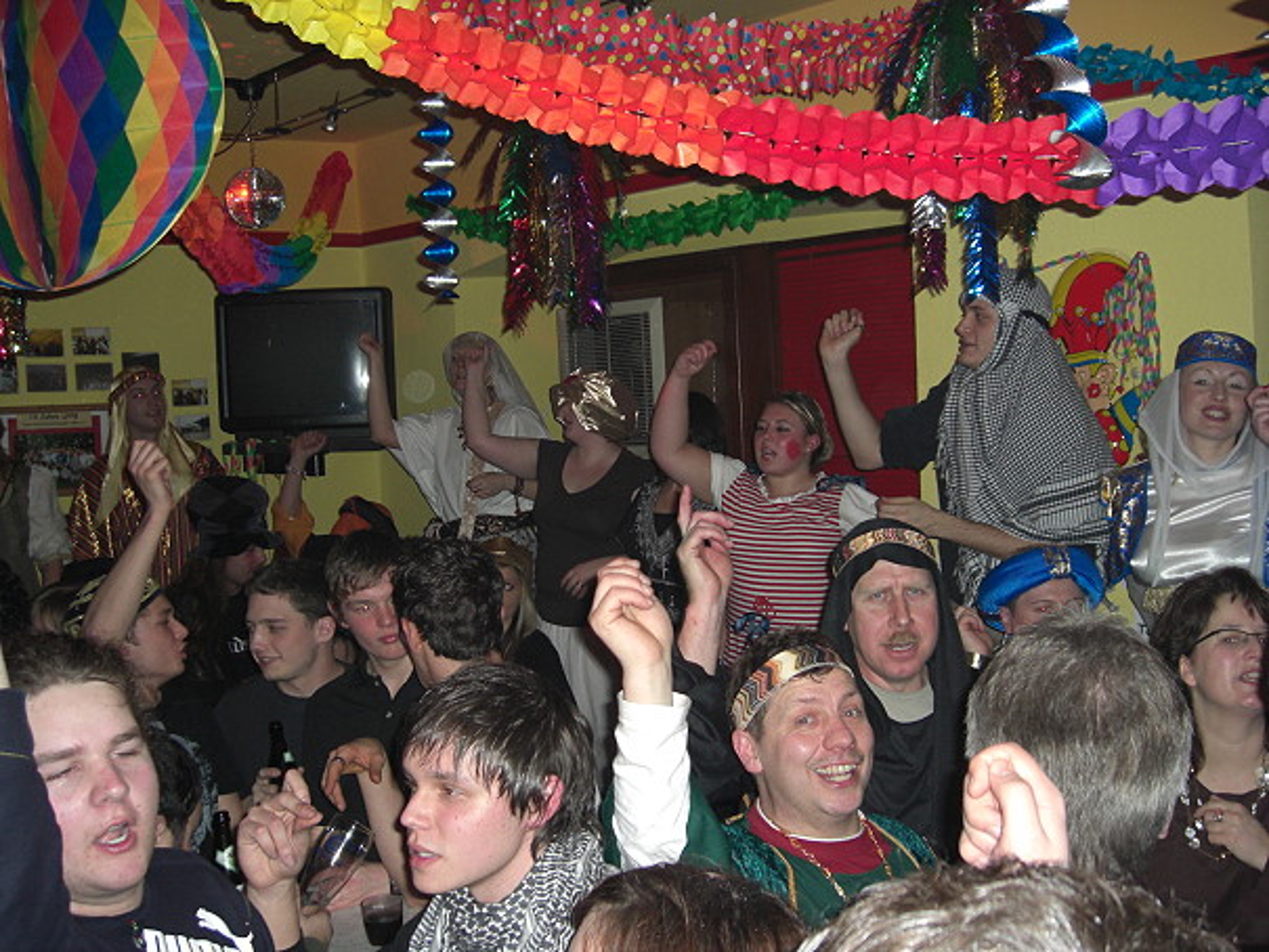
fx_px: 1393
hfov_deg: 49.0
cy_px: 476
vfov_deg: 37.7
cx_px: 634
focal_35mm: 38
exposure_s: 1/60
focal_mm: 7.9
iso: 200
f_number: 2.8
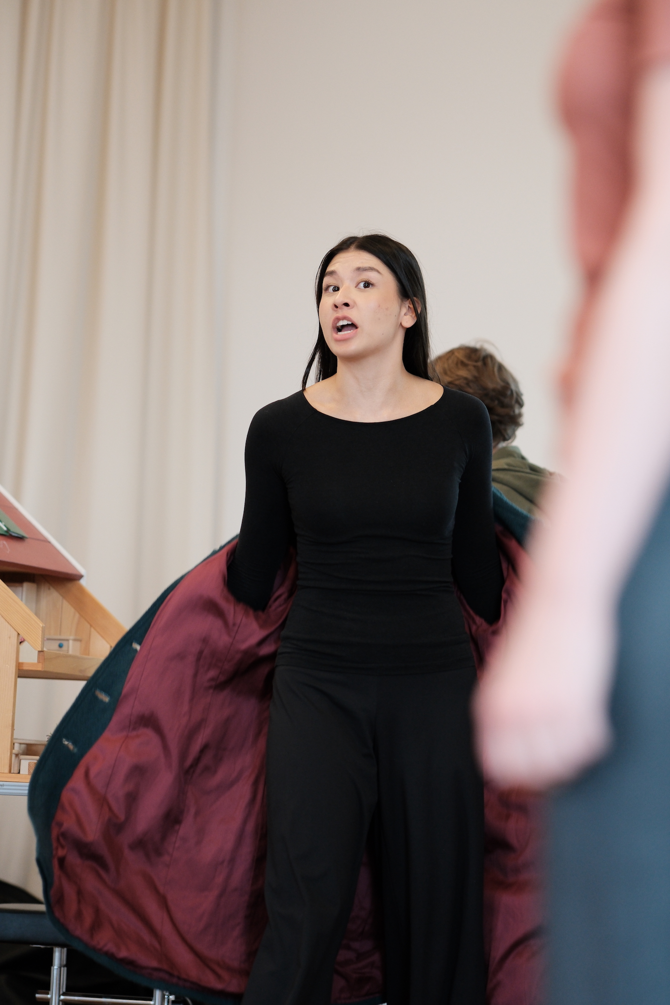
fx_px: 3768
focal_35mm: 135
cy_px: 502
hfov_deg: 10.2
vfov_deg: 15.2
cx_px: 335
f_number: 2
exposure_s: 1/250
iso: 1250
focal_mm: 90
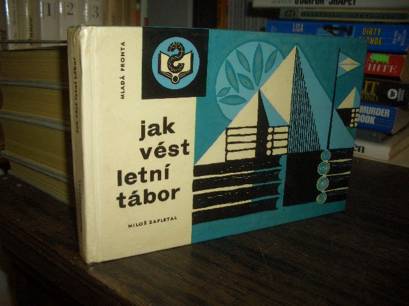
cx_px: 204
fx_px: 414
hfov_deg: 52.6
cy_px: 153
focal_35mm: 35
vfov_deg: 40.7
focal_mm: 5.8
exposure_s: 1/60
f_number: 2.6
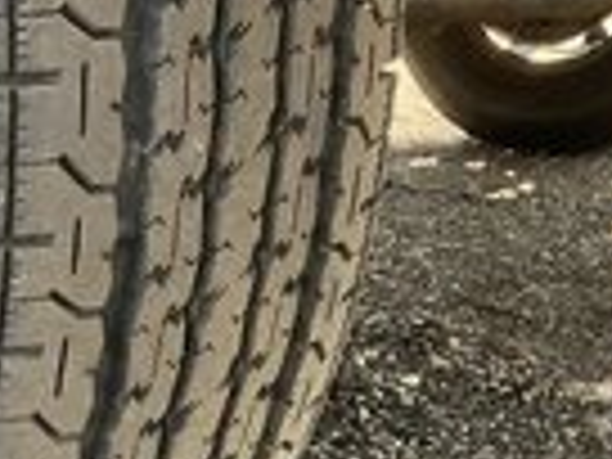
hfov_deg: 22.8
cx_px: 140
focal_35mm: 85
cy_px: 446
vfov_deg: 17.0
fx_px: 1503
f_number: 1.8
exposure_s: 1/122
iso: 50
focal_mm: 3
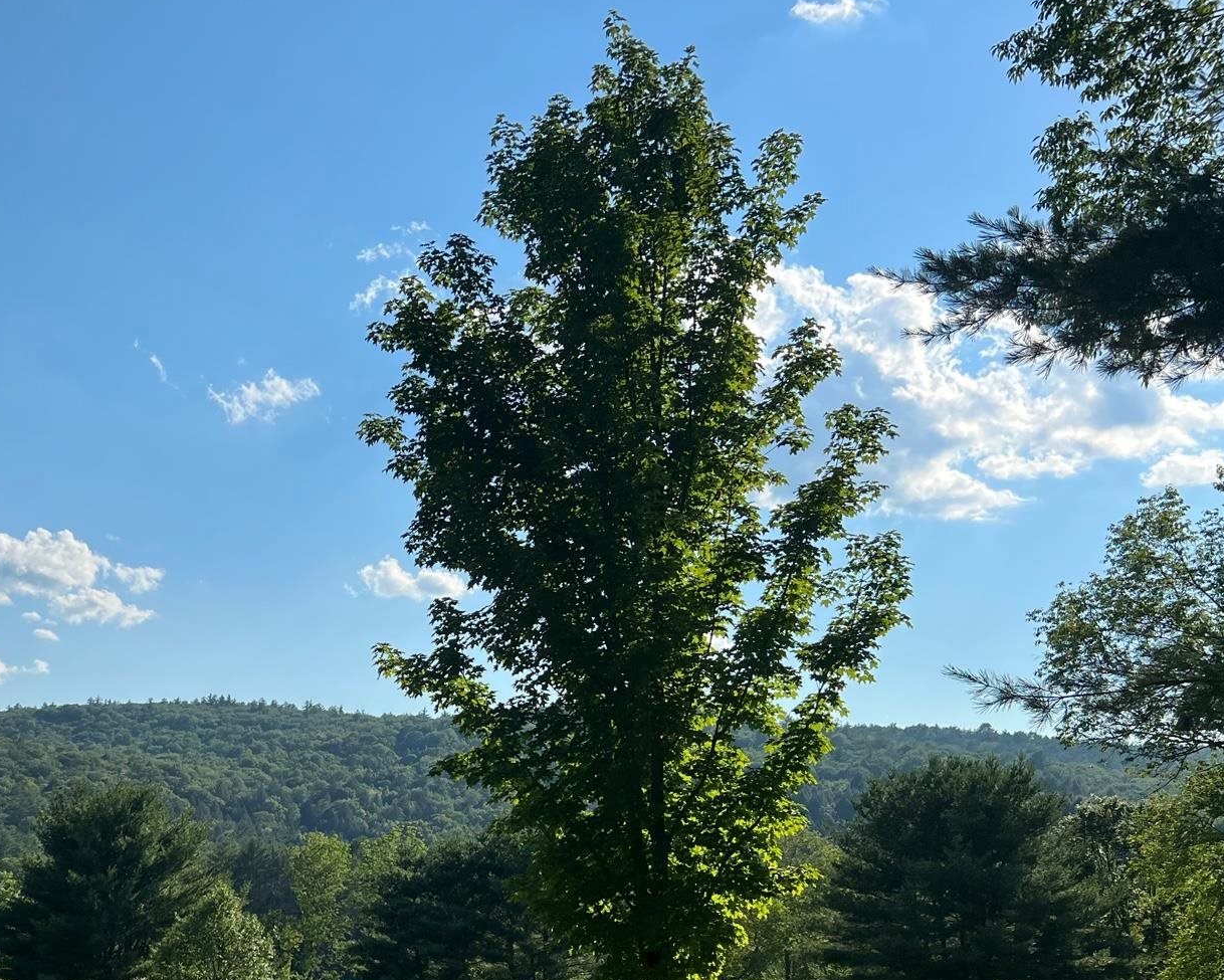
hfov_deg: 42.2
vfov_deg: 35.2
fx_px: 1522
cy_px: 684
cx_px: 277
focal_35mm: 42
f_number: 1.5
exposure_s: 1/6993
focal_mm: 5.7
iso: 50
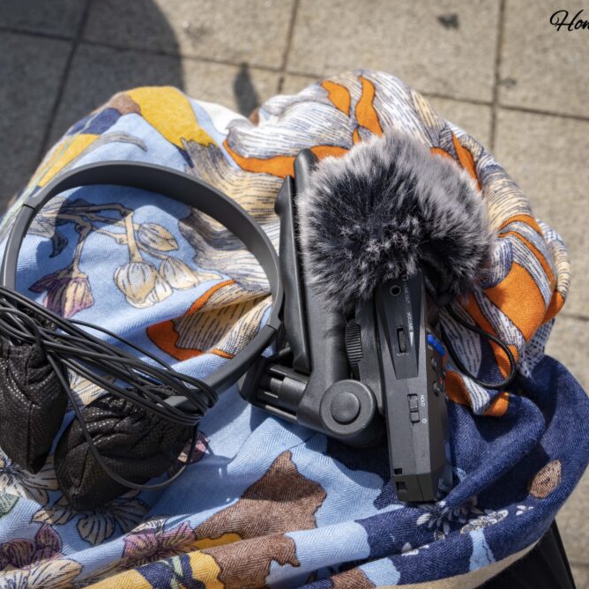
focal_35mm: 43
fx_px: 828
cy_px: 293
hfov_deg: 39.0
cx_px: 241
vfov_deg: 39.2
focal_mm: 33
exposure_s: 1/200
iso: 100
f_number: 9
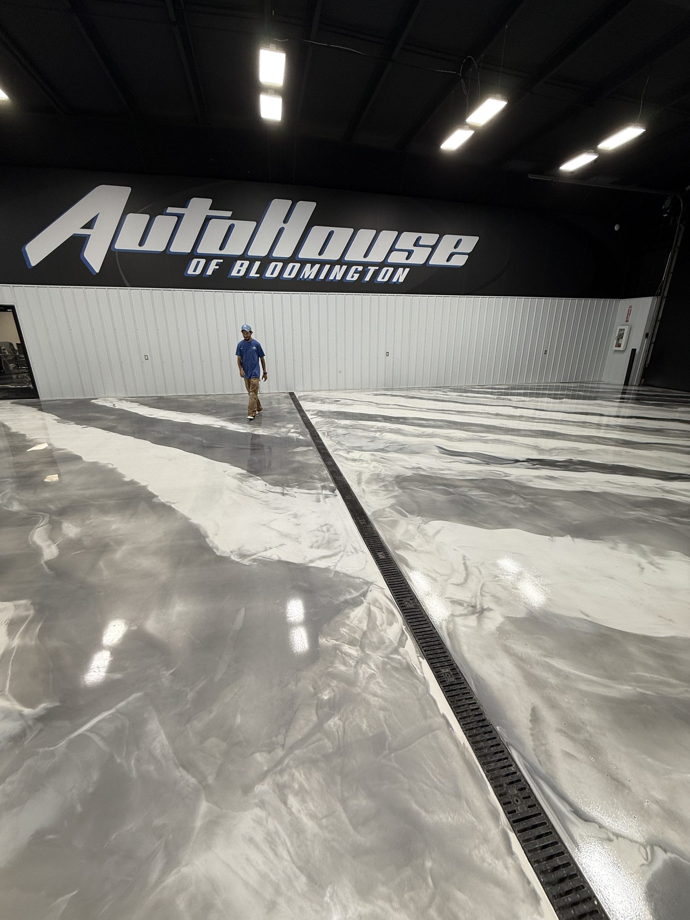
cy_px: 460
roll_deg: +0.2
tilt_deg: -17.5
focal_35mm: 14
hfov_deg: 85.7
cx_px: 345
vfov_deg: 102.1
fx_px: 372
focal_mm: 2.22
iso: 64
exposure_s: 1/120
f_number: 2.2
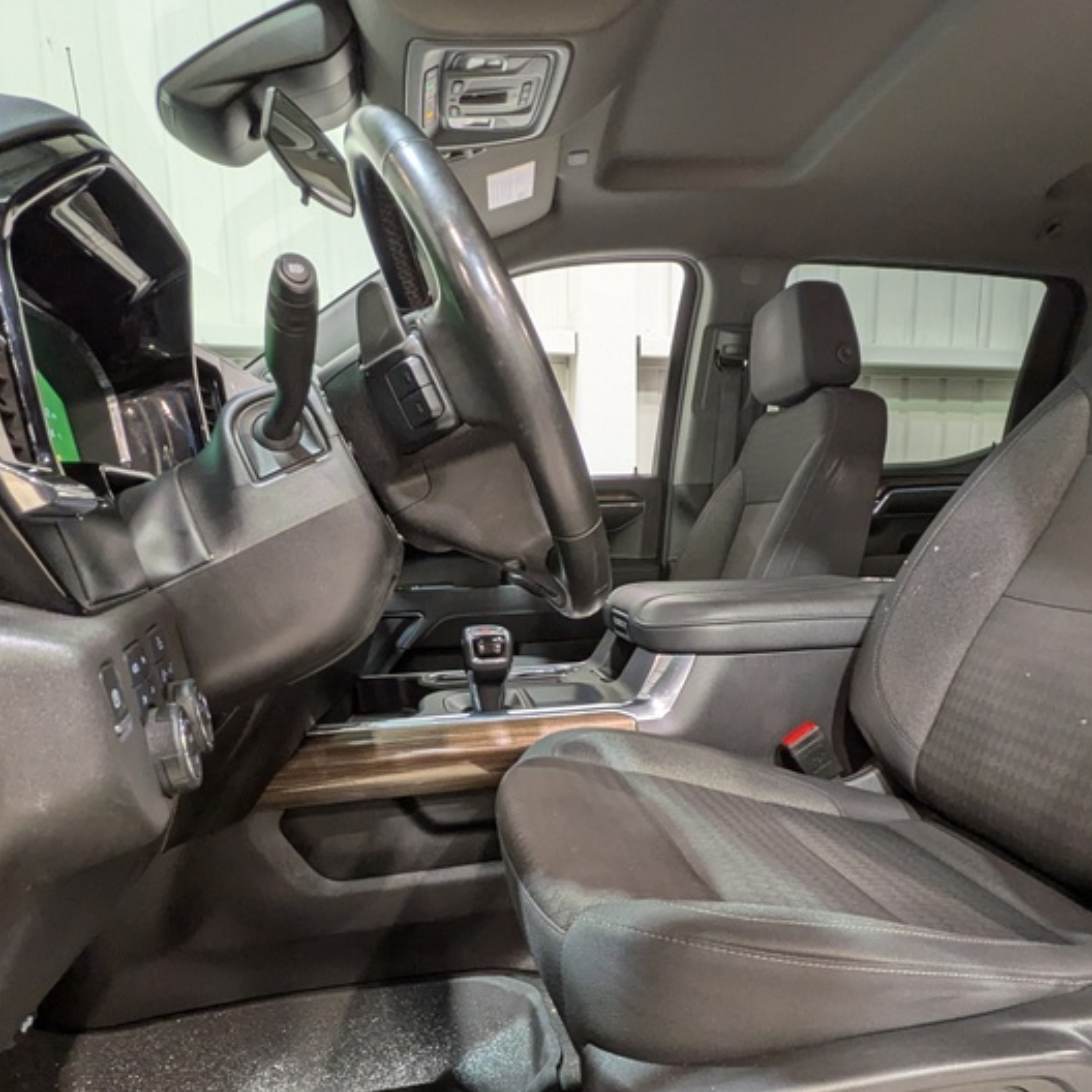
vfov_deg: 64.2
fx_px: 857
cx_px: 589
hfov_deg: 64.9
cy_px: 678
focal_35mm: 24
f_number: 2.2
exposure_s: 1/24
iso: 79
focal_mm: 1.83
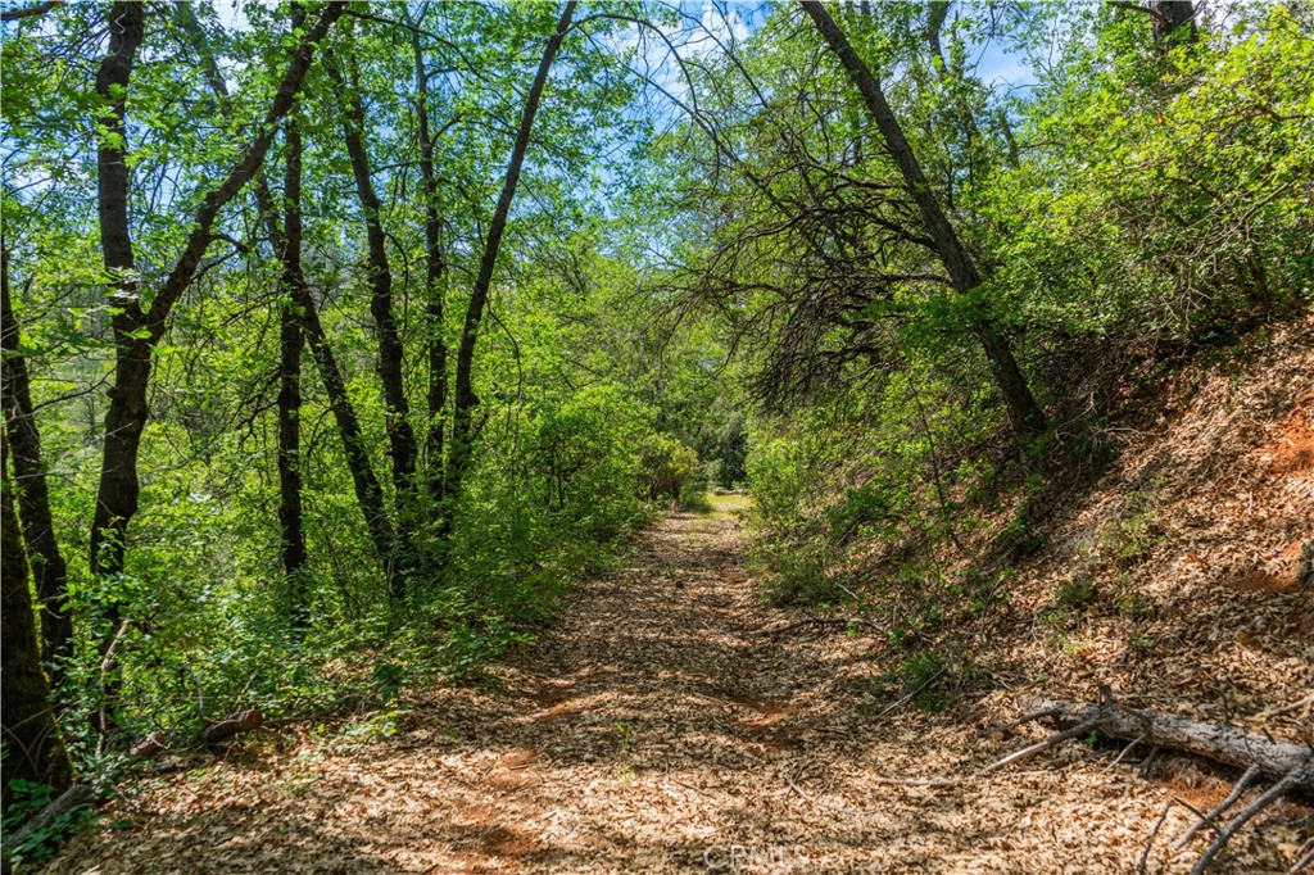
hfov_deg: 63.7
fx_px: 1058
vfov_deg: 44.9
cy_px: 438
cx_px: 657
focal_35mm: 29
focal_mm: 29
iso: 100
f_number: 7.1
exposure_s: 1/100
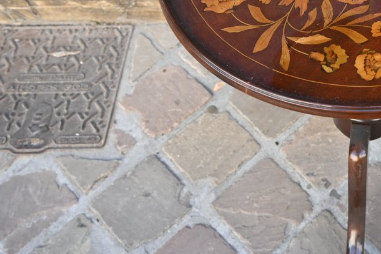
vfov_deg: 21.5
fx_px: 656
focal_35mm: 62
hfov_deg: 30.8
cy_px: 34
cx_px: 347
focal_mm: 21
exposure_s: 1/250
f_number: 4
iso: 400
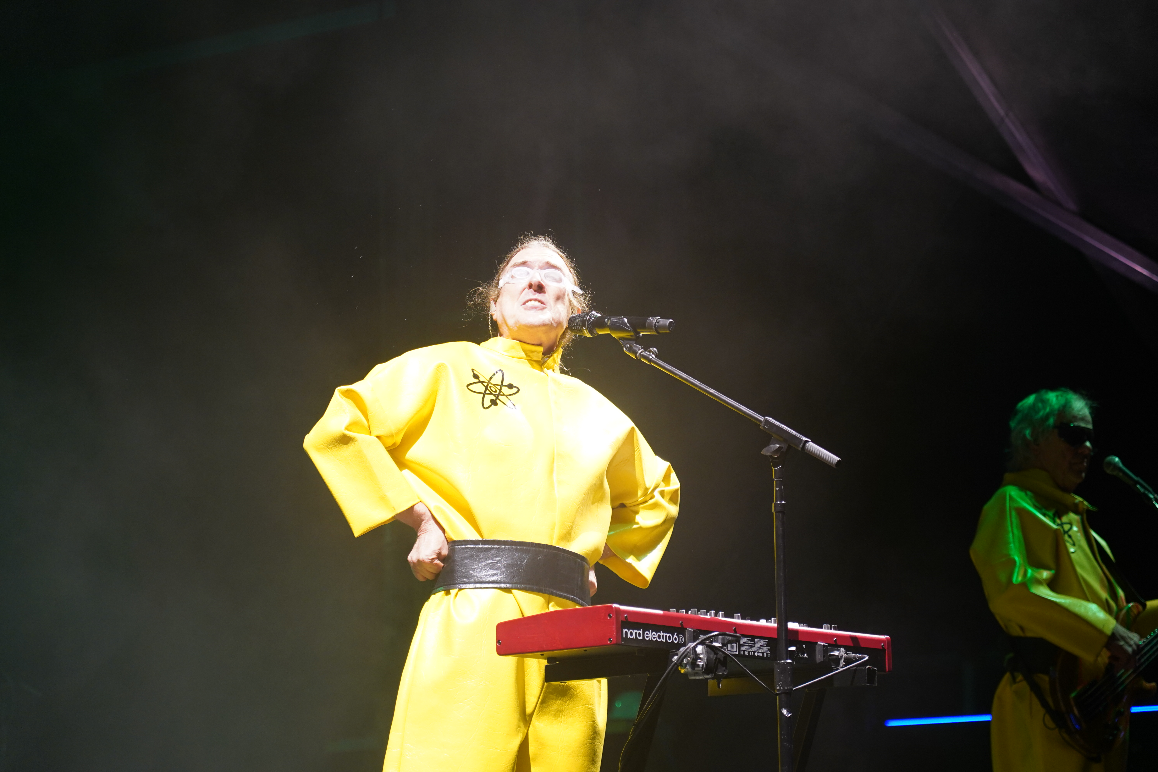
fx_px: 3377
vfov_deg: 13.0
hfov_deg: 19.5
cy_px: 386
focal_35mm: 105
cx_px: 579
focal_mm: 105
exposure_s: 1/160
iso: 1250
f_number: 4
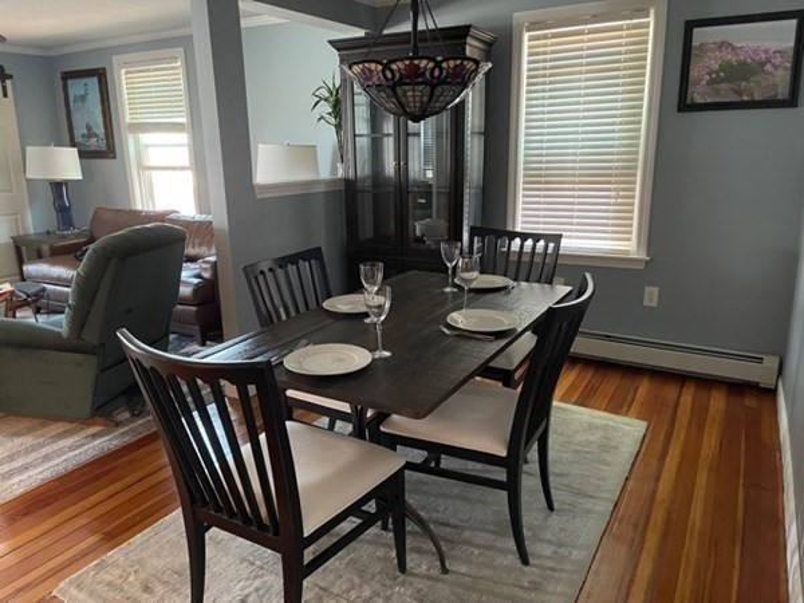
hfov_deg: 67.3
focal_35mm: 26
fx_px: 604
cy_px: 302
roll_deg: +0.7
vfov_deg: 53.1
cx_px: 402
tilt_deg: -14.7
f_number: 1.6
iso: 640
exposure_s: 1/40
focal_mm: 5.1
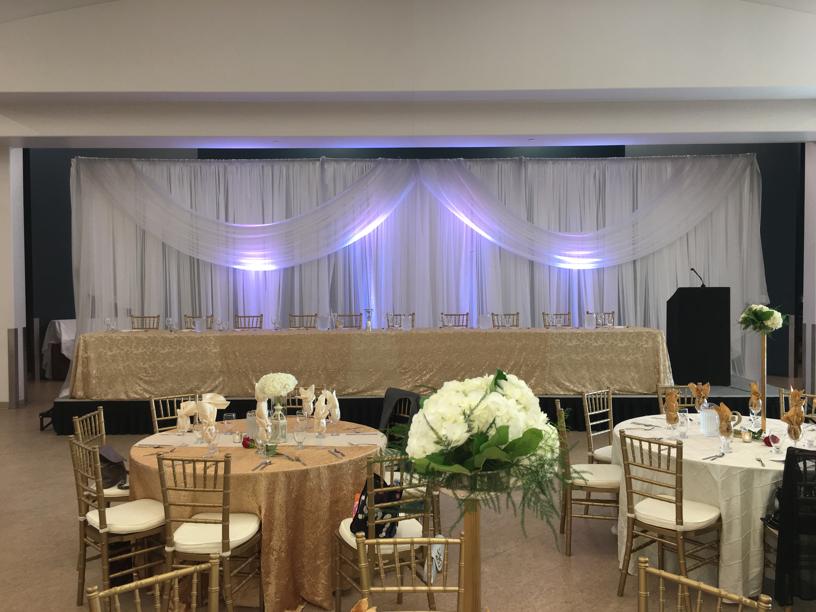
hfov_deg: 61.7
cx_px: 408
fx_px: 684
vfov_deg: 48.2
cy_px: 306
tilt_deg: -1.8
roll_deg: -0.4
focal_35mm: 29
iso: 50
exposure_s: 1/30
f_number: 2.2
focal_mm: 4.15
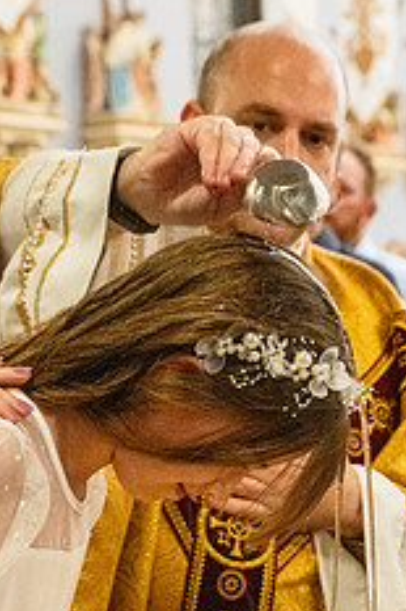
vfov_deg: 18.2
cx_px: 244
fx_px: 1897
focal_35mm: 112
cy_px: 438
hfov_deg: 12.2
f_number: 5.6
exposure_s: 1/60
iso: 5000
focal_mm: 58
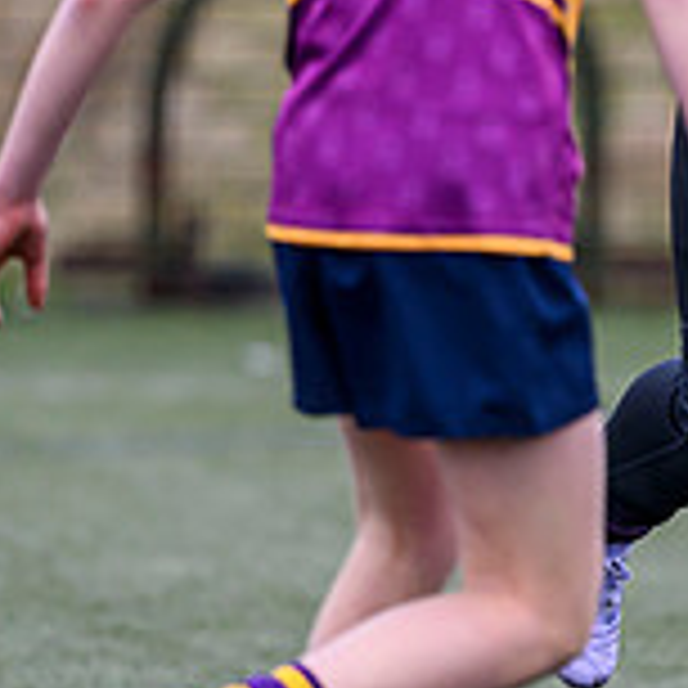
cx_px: 1063
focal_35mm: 1786
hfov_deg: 1.0
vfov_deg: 1.0
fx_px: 40160
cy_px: 215
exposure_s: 1/1600
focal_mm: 400
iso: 500
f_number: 3.5
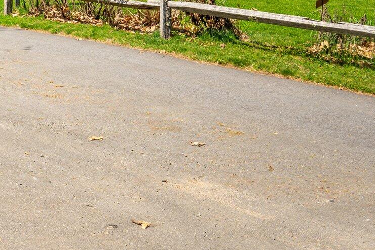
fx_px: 864
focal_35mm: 83
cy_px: -58
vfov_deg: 15.8
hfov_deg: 23.0
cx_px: -41
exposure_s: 1/200
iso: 64
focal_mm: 30
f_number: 9
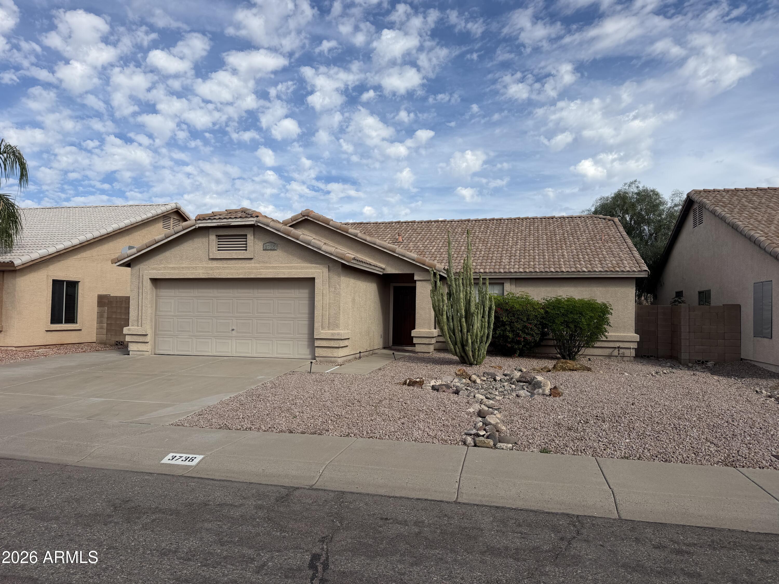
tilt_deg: +2.1
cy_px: 292
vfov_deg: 56.8
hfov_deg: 71.6
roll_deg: -1.5
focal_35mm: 24
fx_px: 540
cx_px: 390
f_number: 1.78
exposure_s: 1/6711
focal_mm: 6.76
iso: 80
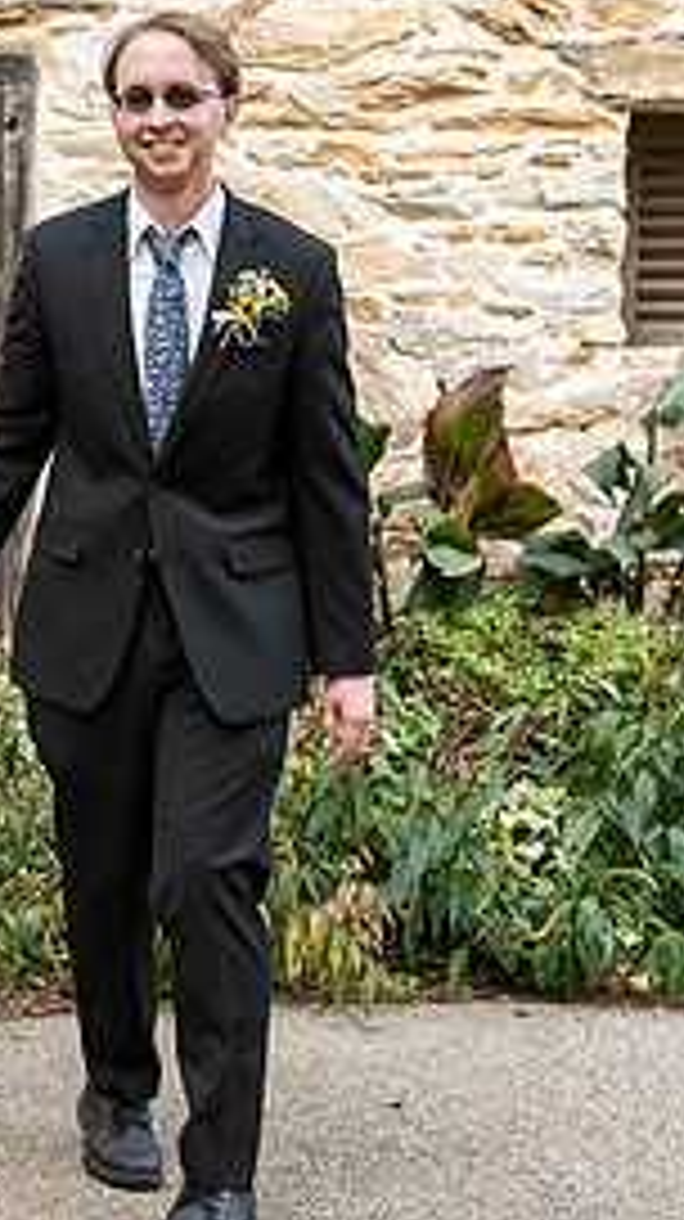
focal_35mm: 76
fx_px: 2456
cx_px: -282
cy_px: 446
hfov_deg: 14.9
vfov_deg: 27.8
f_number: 4.5
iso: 400
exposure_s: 1/400
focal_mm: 32
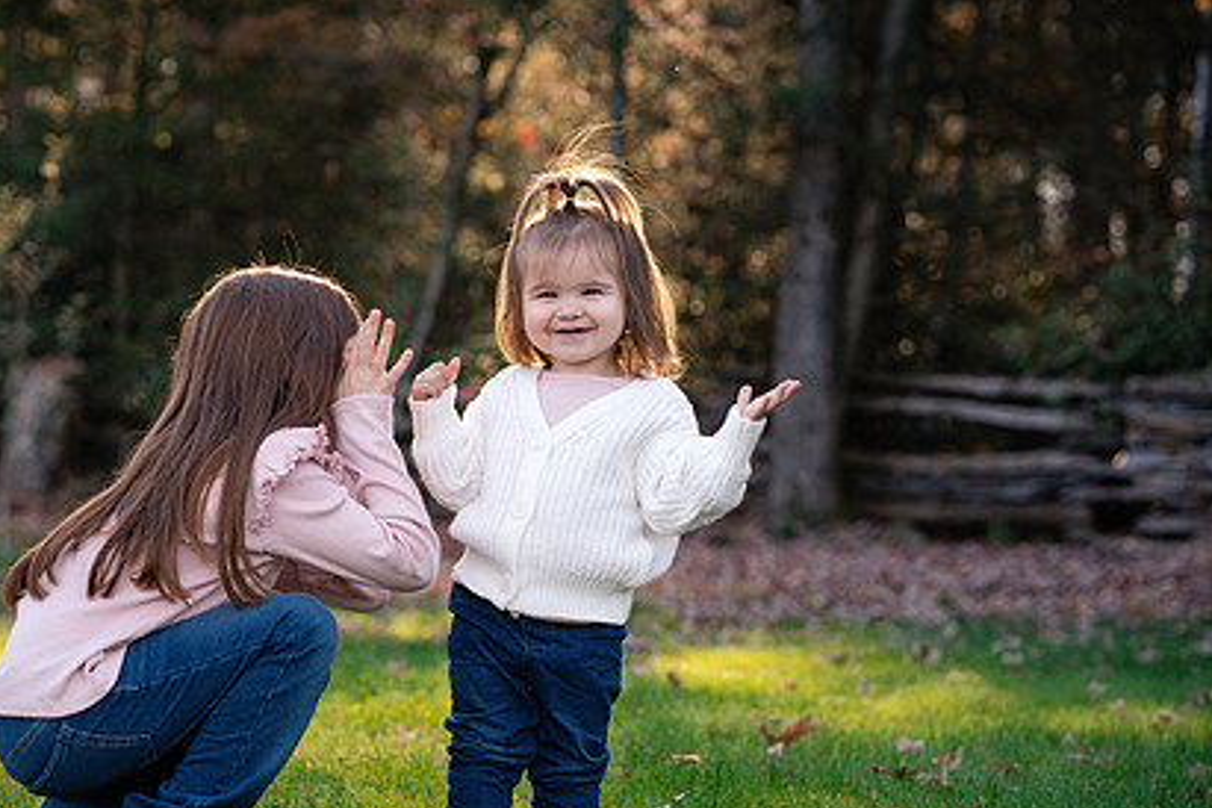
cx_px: 425
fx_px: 4040
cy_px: 494
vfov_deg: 11.4
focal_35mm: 120
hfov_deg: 17.0
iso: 320
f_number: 4
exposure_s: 1/800
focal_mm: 85
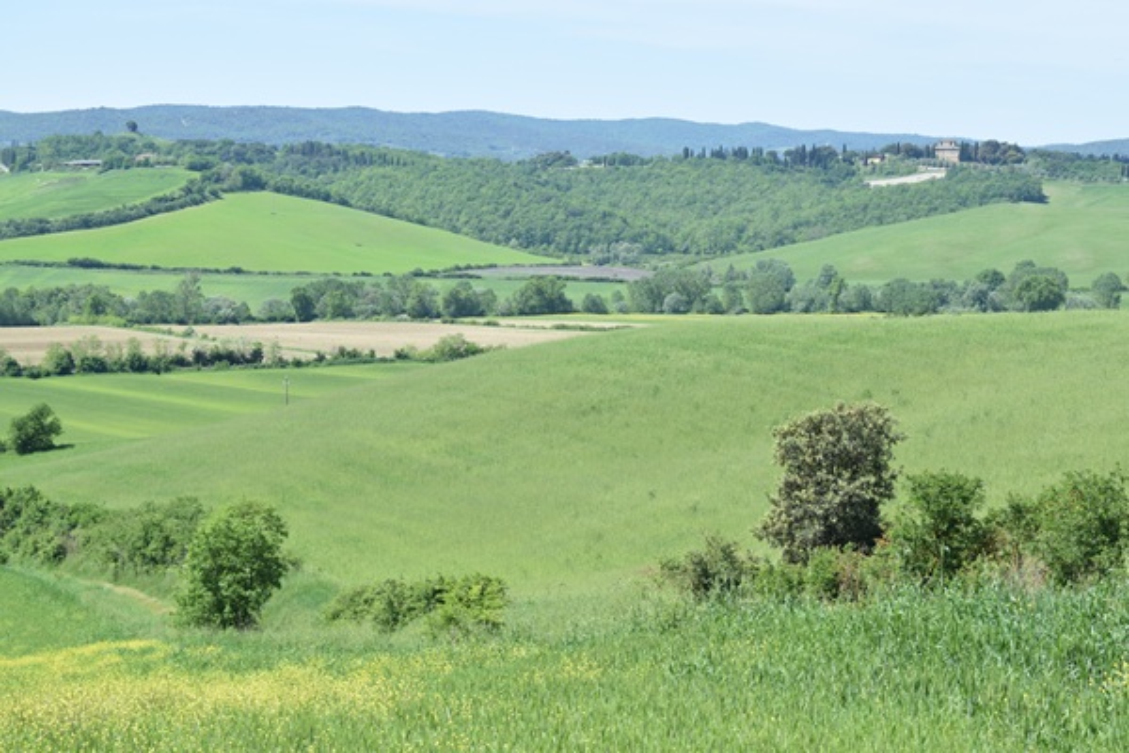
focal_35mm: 78
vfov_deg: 17.5
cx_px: 564
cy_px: 376
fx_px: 2446
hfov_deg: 26.0
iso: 125
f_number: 11
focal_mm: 52
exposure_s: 1/100
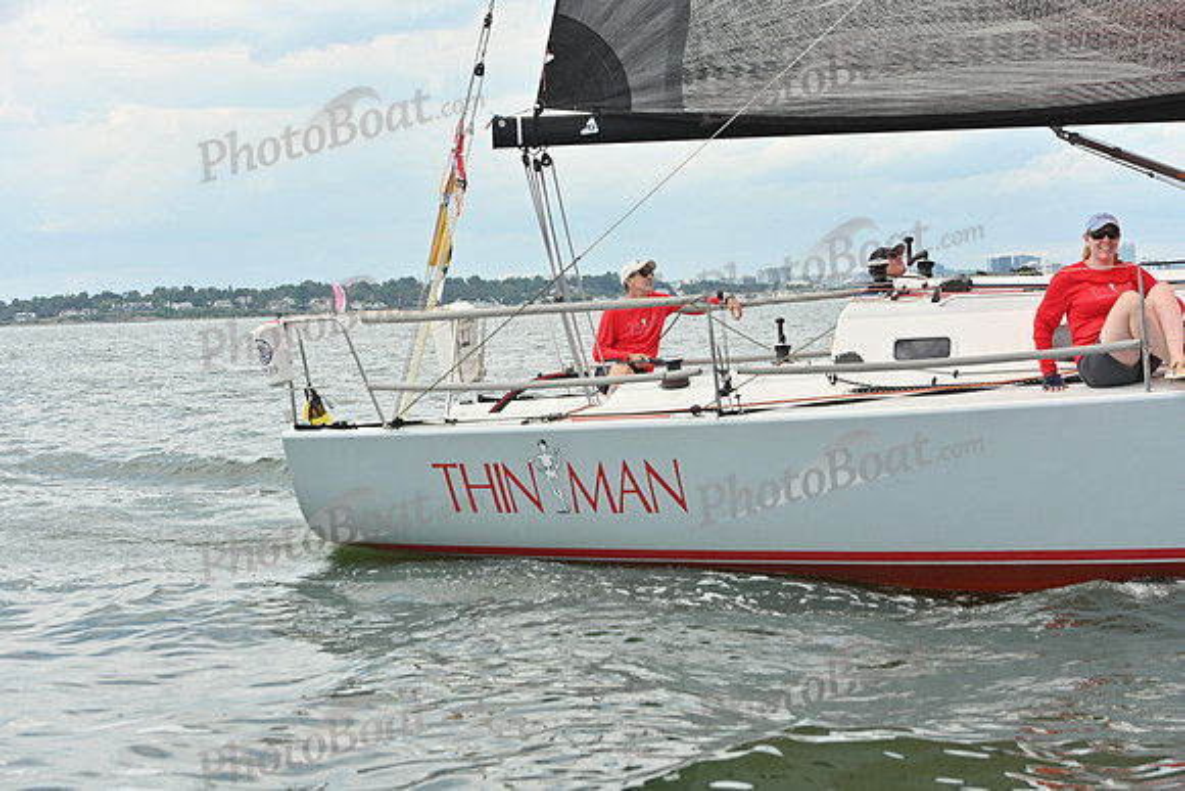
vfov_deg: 19.5
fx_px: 2305
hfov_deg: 28.8
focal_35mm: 70
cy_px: 396
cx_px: 592
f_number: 5.6
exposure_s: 1/1250
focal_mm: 70
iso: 320
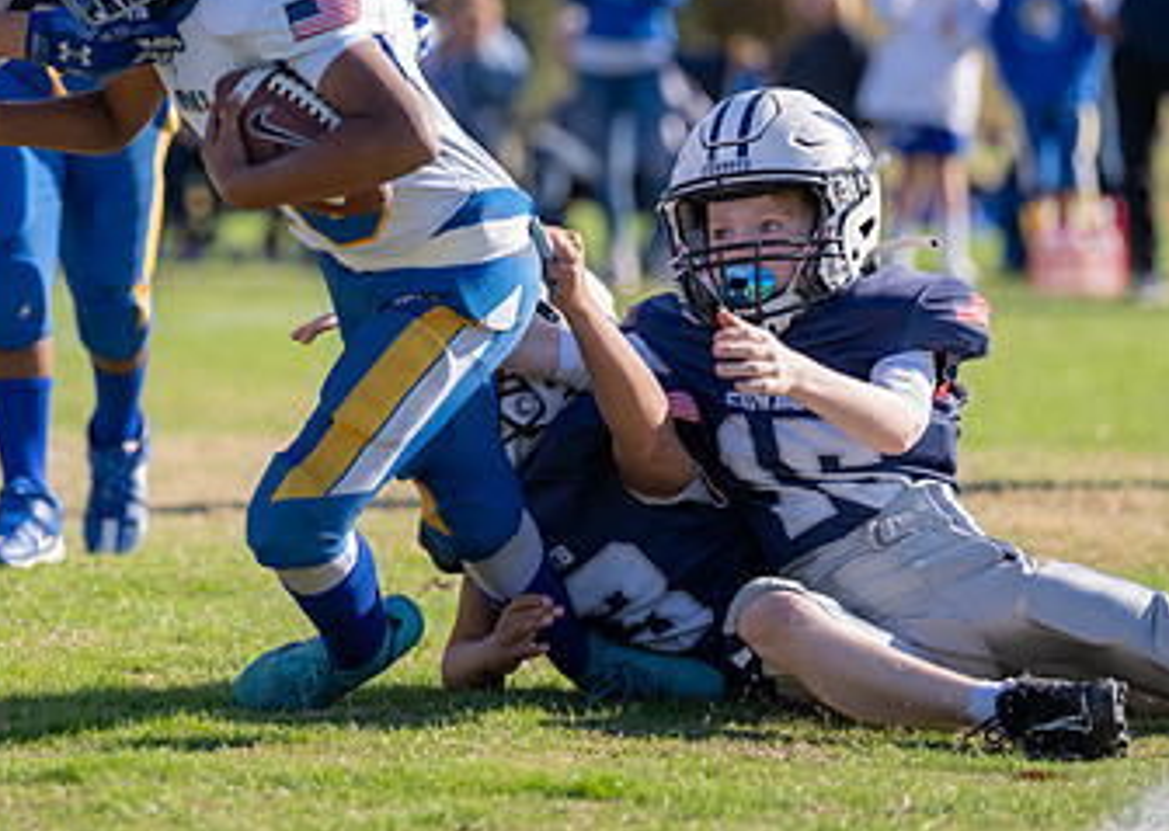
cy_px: 176
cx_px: 108
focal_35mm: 277
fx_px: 9184
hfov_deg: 7.3
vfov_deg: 5.2
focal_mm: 137
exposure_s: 1/1250
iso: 100
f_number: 2.8
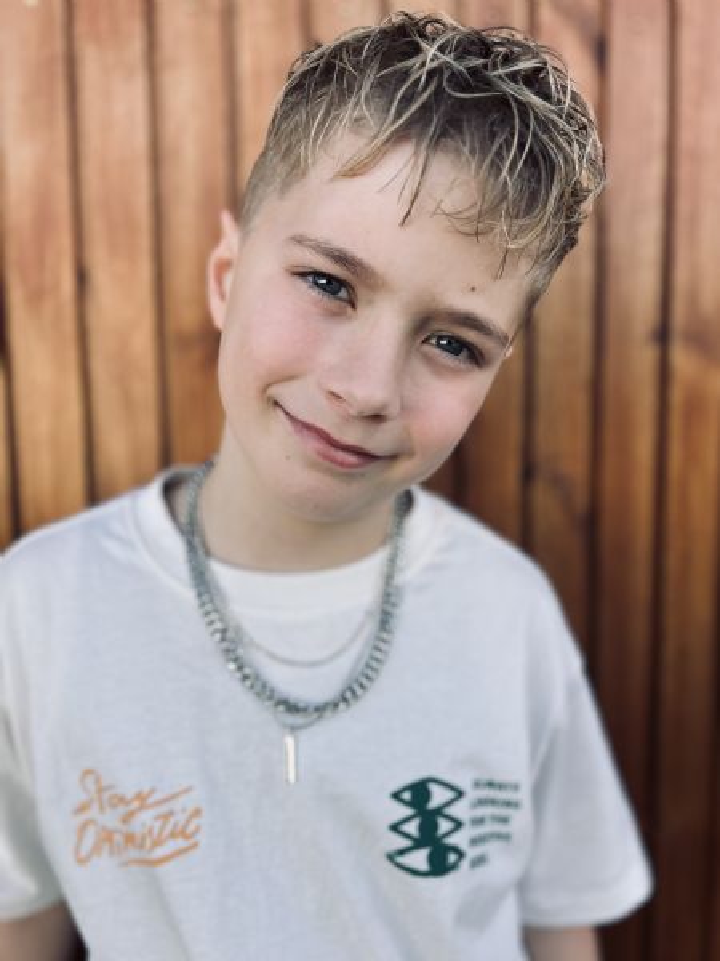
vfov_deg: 67.3
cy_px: 480
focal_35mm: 26
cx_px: 360
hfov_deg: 53.1
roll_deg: +0.9
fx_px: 721
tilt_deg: -5.7
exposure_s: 1/820
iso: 50
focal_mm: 5.7
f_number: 1.5
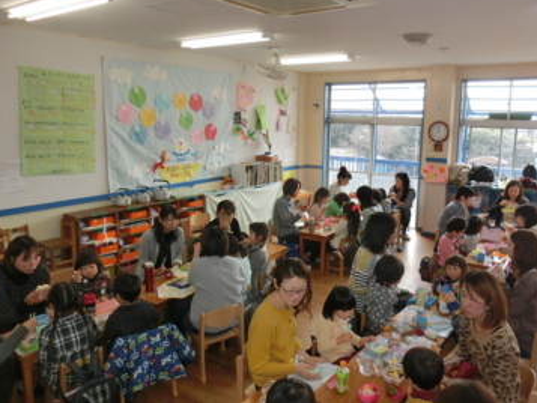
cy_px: 179
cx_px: 289
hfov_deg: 63.3
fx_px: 435
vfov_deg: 49.7
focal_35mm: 28
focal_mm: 4.5
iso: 125
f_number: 3.5
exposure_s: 1/125
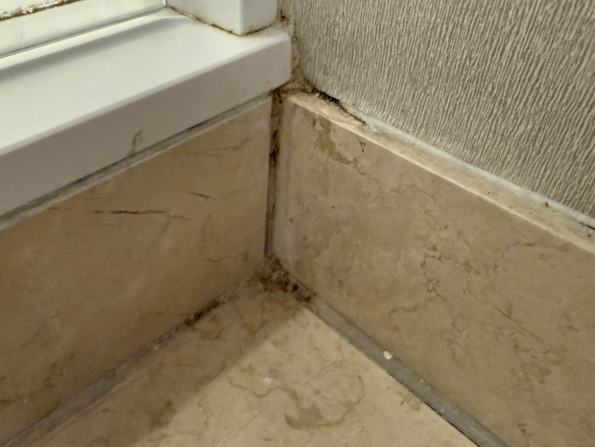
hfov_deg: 61.6
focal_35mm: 29
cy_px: 201
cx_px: 275
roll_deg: +0.8
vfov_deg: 48.2
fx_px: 498
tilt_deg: -39.9
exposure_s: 1/60
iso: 500
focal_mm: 2.22
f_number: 2.2
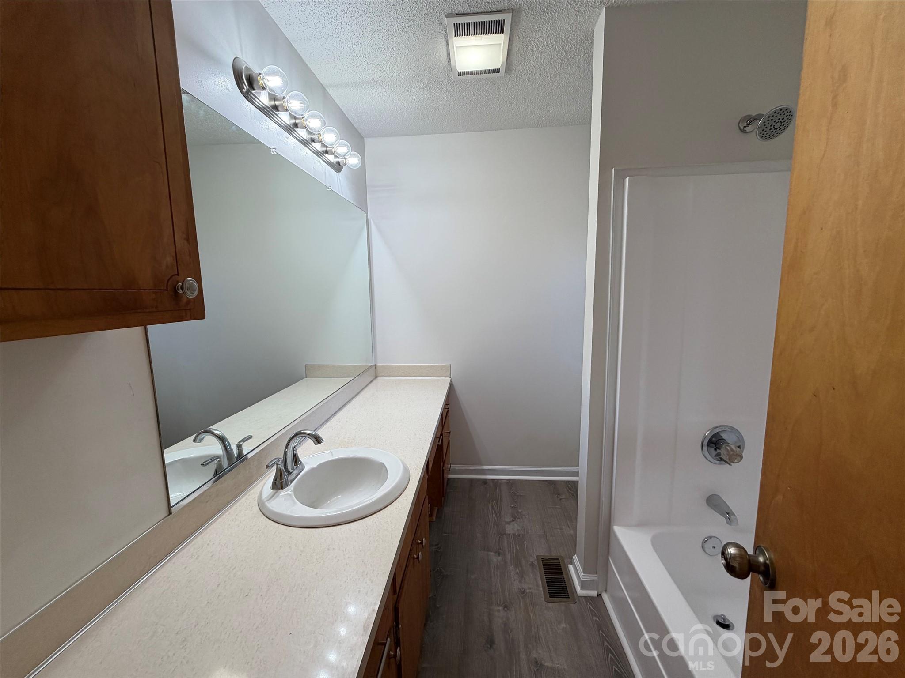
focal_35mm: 14
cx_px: 452
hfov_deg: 102.1
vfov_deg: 85.7
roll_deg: +1.2
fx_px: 366
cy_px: 339
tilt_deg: -9.4
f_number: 2.2
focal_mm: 2.22
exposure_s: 1/120
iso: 100
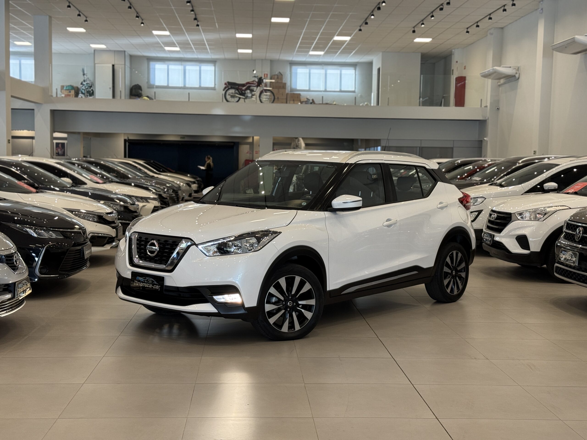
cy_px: 220
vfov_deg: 30.3
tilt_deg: -3.9
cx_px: 294
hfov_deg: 39.7
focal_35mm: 48
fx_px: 814
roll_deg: -1.7
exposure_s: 1/60
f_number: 1.78
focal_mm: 6.76
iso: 64
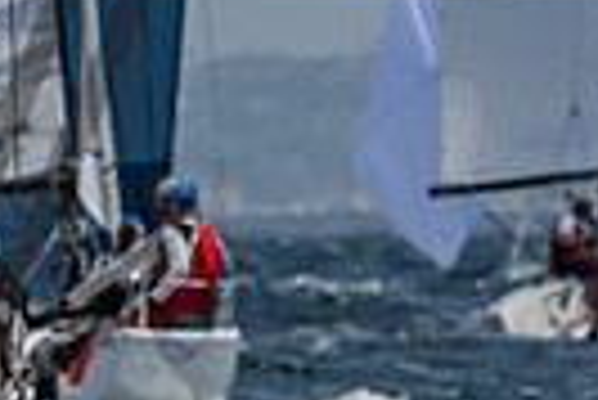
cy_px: -148
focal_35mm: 1412
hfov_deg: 1.5
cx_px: -111
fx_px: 23480
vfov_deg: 1.0
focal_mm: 210
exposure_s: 1/4000
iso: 400
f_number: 6.3
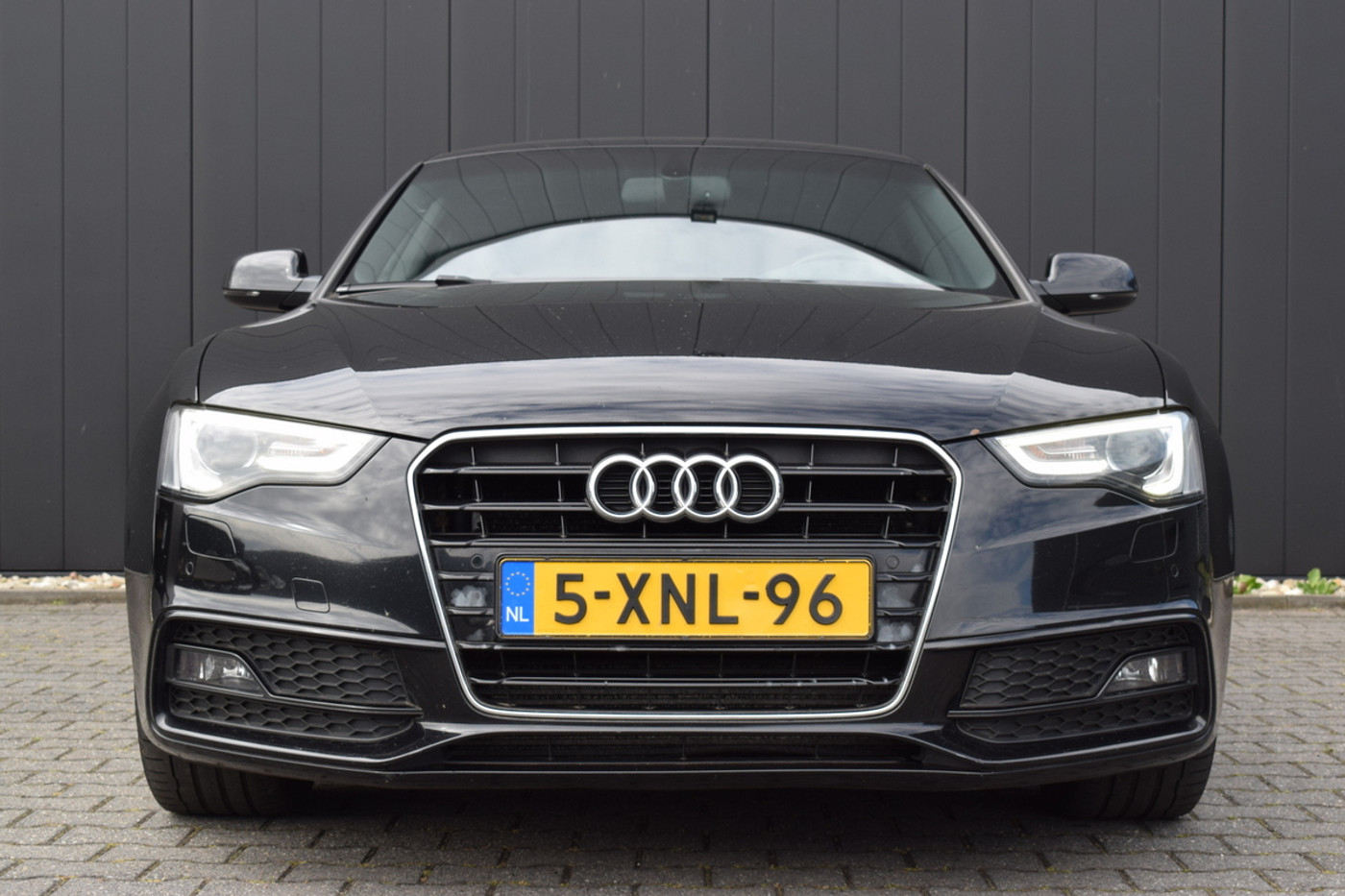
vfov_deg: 23.8
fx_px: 2129
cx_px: 672
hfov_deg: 35.1
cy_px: 448
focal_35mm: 57
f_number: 8
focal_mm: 38
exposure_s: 1/250
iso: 320
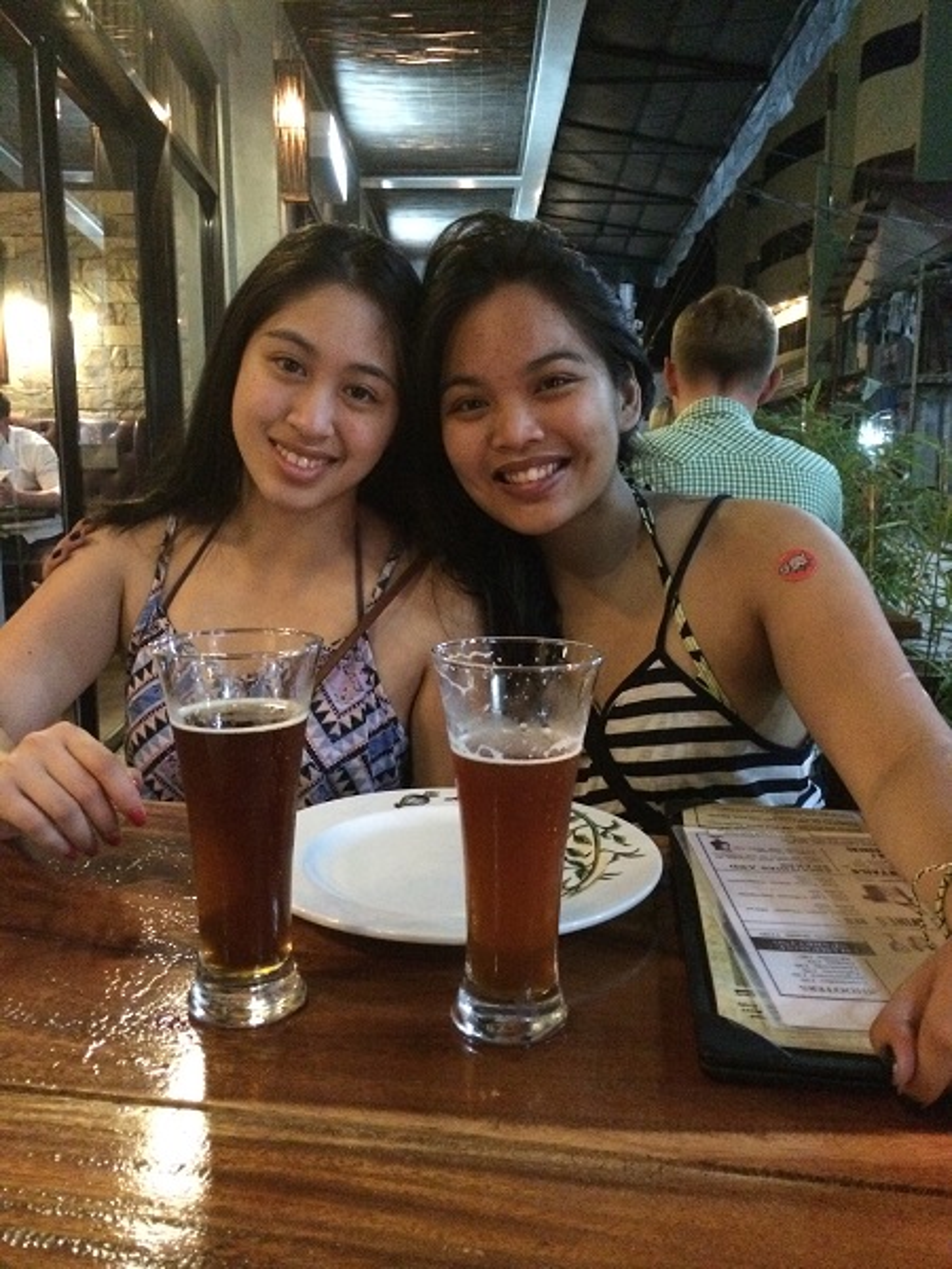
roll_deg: +1.9
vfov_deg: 61.7
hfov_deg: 48.2
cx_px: 476
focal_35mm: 29
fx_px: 1063
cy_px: 634
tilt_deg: -11.2
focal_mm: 4.15
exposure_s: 1/15
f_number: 2.2
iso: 1250
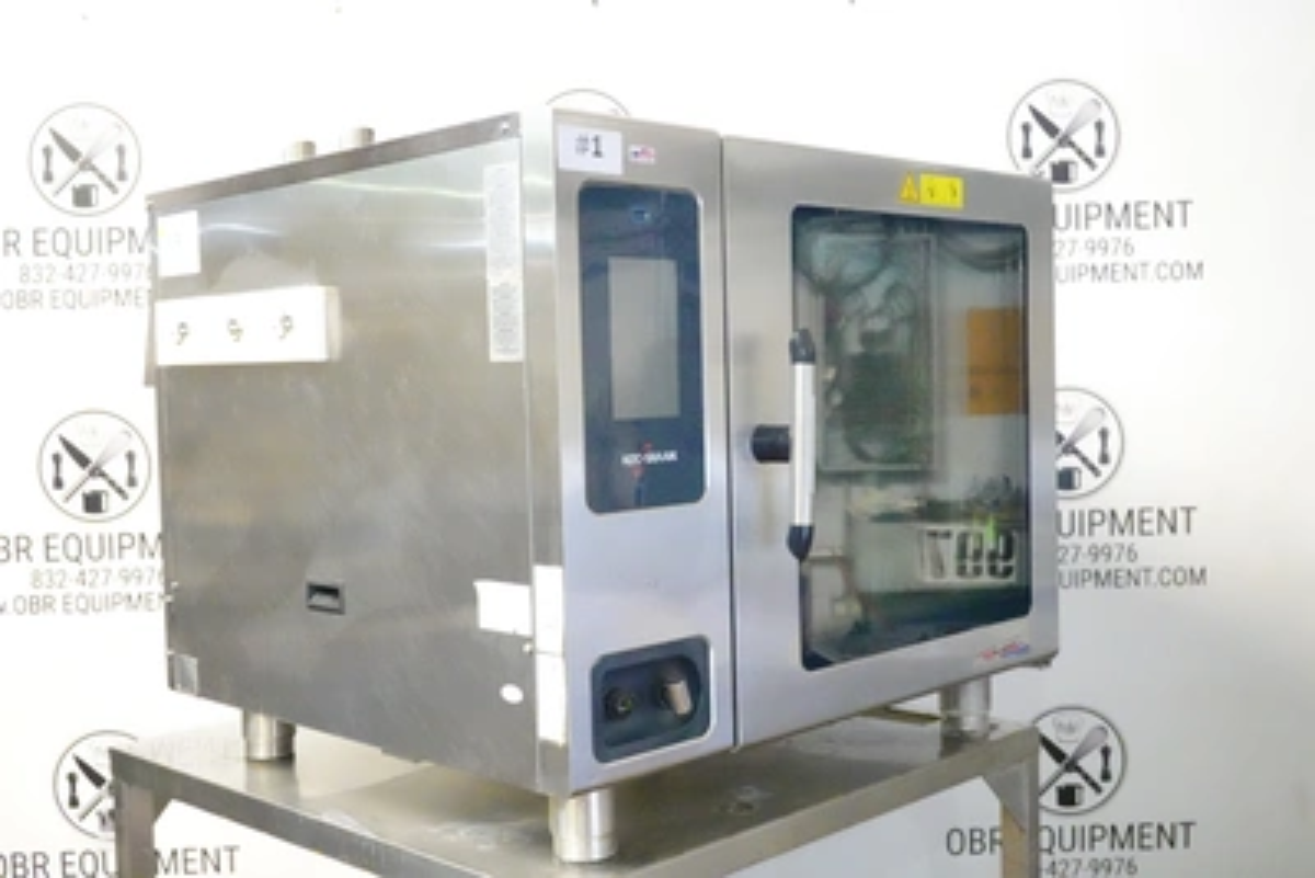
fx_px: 1462
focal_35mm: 40
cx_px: 658
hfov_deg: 48.4
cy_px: 439
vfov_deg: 33.4
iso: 6400
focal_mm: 14.99
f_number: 4
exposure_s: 1/25
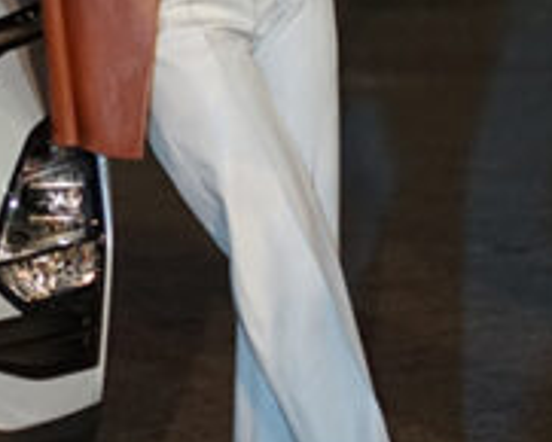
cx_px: -259
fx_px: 5541
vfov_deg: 4.6
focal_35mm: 339
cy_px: -6
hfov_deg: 5.7
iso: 2500
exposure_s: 1/160
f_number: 2
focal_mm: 85
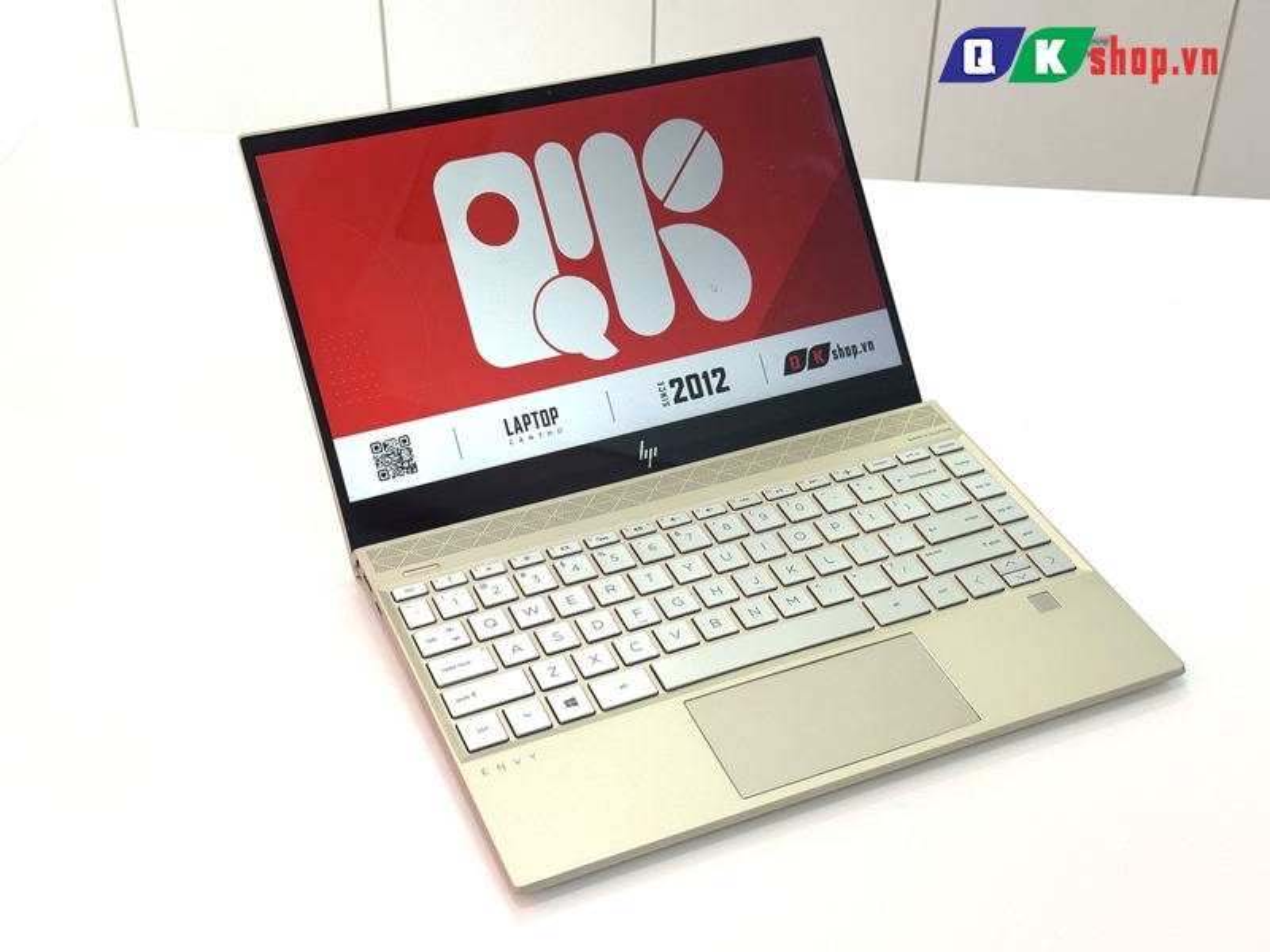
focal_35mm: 48
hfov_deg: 39.7
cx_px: 635
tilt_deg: -36.5
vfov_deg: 30.3
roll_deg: +0.6
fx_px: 1761
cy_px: 476
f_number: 1.78
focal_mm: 6.76
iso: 64
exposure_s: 1/227
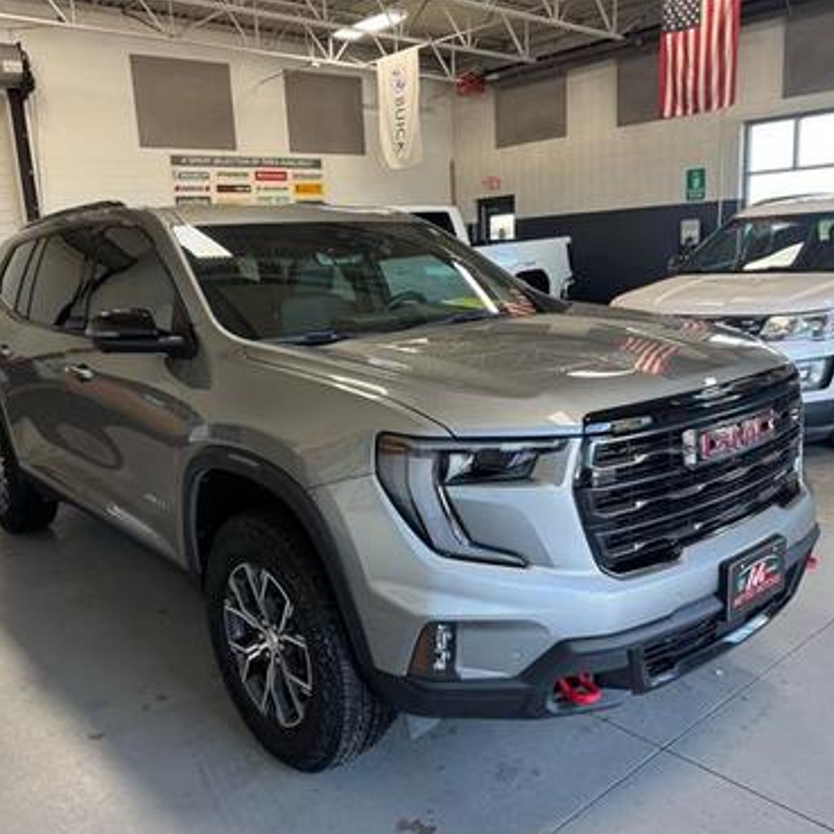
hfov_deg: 55.6
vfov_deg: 55.6
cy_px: 423
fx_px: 790
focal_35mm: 29
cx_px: 382
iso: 160
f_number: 1.78
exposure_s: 1/120
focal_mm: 6.76
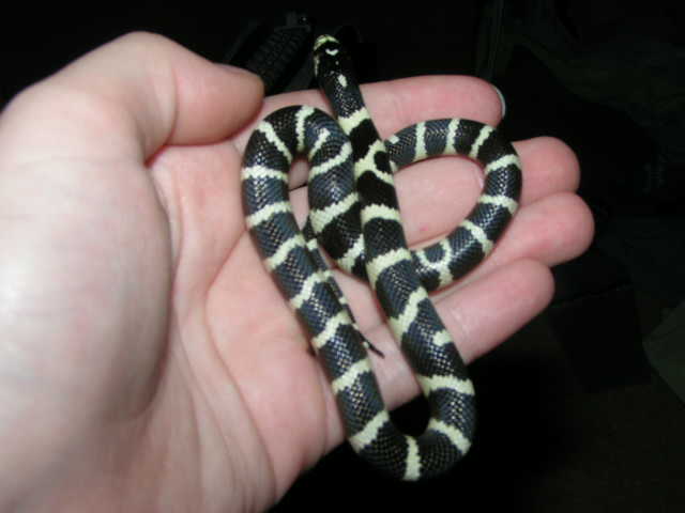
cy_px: 256
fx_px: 930
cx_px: 342
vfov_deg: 30.9
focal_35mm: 47
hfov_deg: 40.4
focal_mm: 7.3
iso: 100
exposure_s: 1/1000
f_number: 5.6
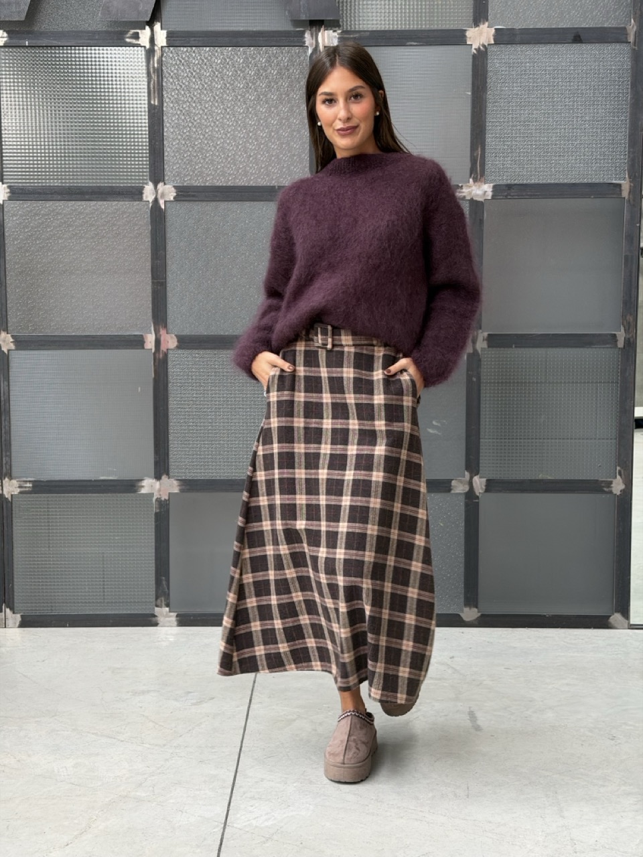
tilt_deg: -7.3
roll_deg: -0.1
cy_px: 428
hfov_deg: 30.3
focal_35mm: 48
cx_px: 322
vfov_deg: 39.7
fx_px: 1189
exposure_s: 1/60
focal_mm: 6.76
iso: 160
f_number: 1.78
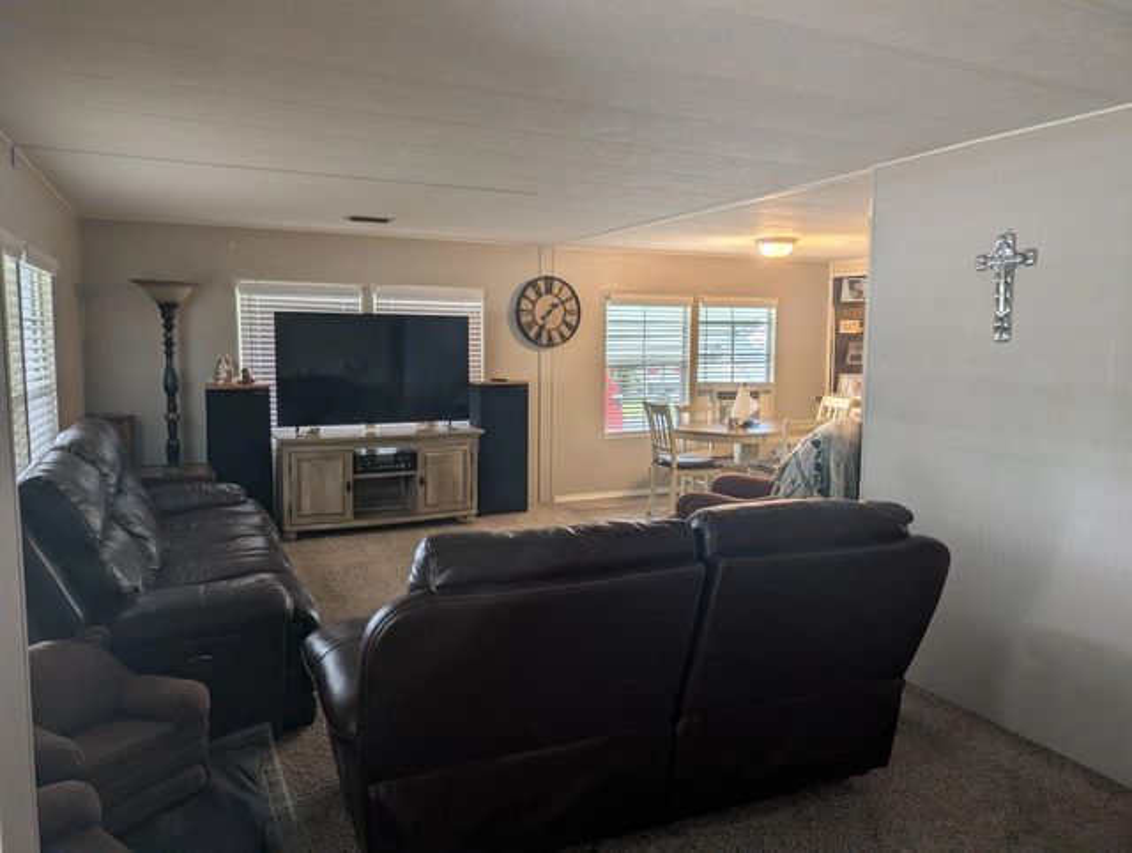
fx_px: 786
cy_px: 426
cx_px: 566
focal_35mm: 24
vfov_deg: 56.9
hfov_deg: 71.5
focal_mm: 6.9
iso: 25
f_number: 1.68
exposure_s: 1/87.3
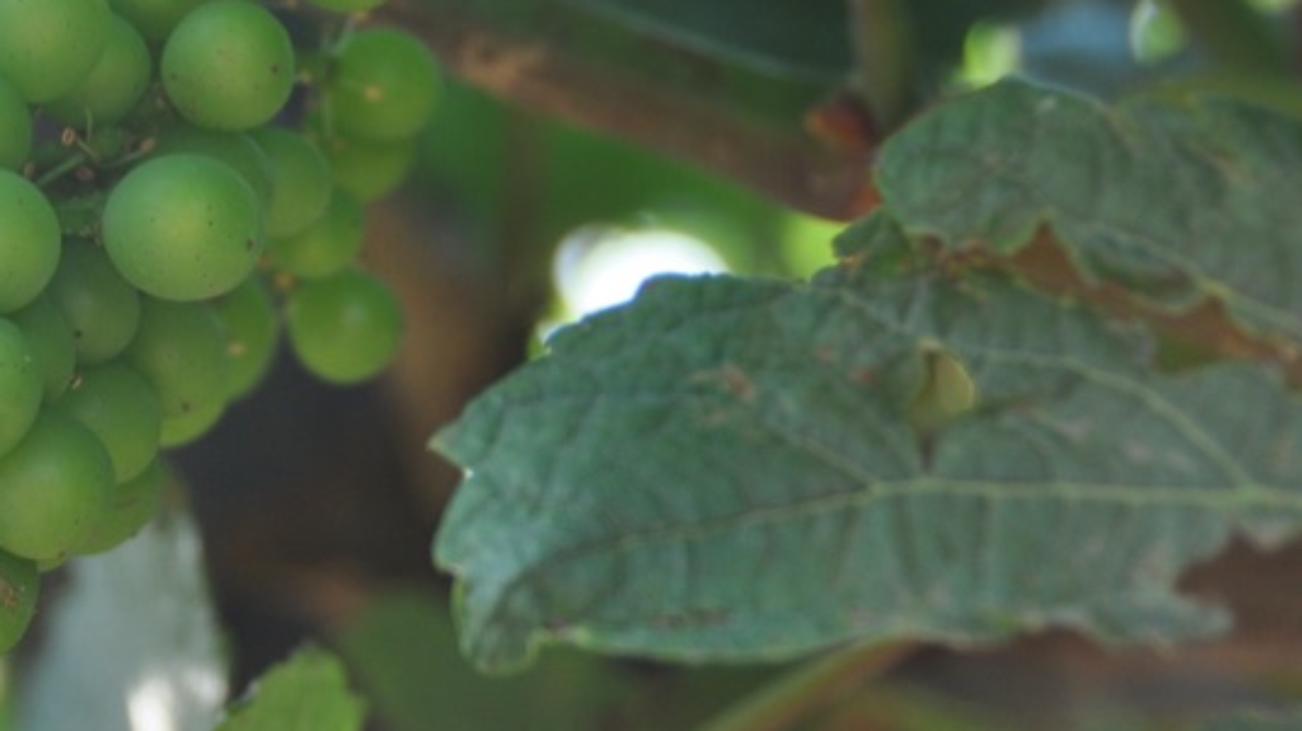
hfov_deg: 10.2
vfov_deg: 5.7
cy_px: 60
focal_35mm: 211
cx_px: 112
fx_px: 7282
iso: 360
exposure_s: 1/125
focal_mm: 60
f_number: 5.6
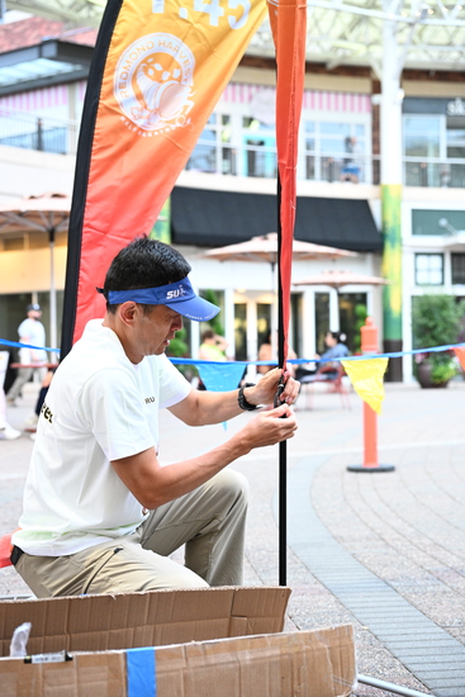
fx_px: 1123
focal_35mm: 58
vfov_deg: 34.5
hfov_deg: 23.4
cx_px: 232
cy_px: 348
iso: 3200
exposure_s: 1/125
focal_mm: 58
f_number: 4
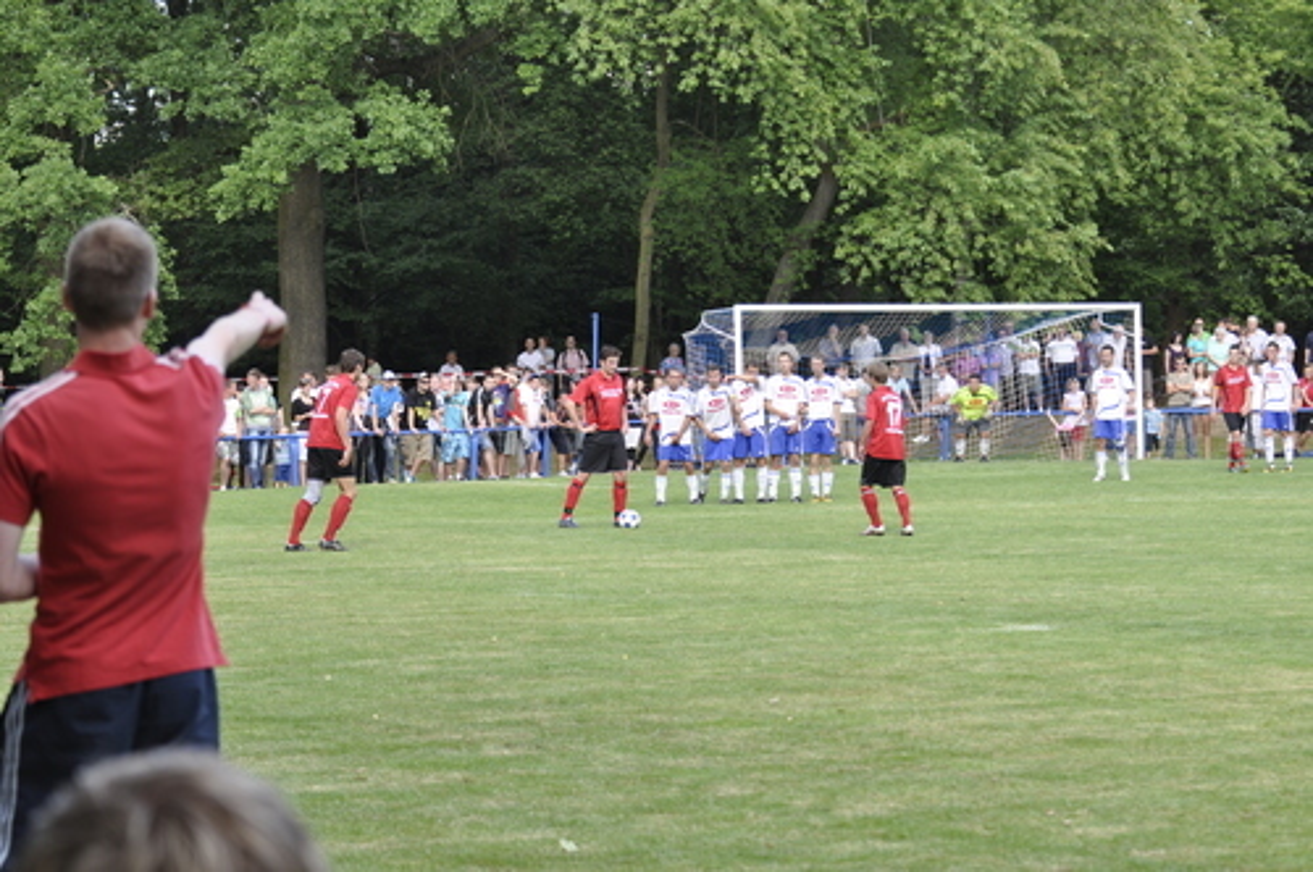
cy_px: 436
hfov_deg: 17.1
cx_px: 656
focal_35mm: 120
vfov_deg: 11.4
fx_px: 4371
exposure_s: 1/125
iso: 200
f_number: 5.6
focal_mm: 80
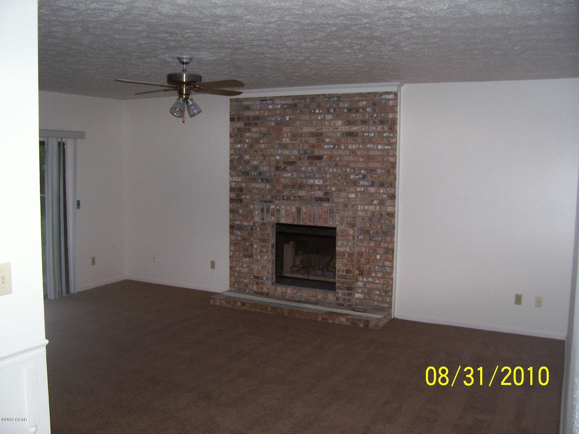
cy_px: 217
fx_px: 569
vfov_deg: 41.8
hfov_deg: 54.0
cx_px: 290
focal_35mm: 34
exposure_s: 1/112
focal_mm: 5.6
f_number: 2.7
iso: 140
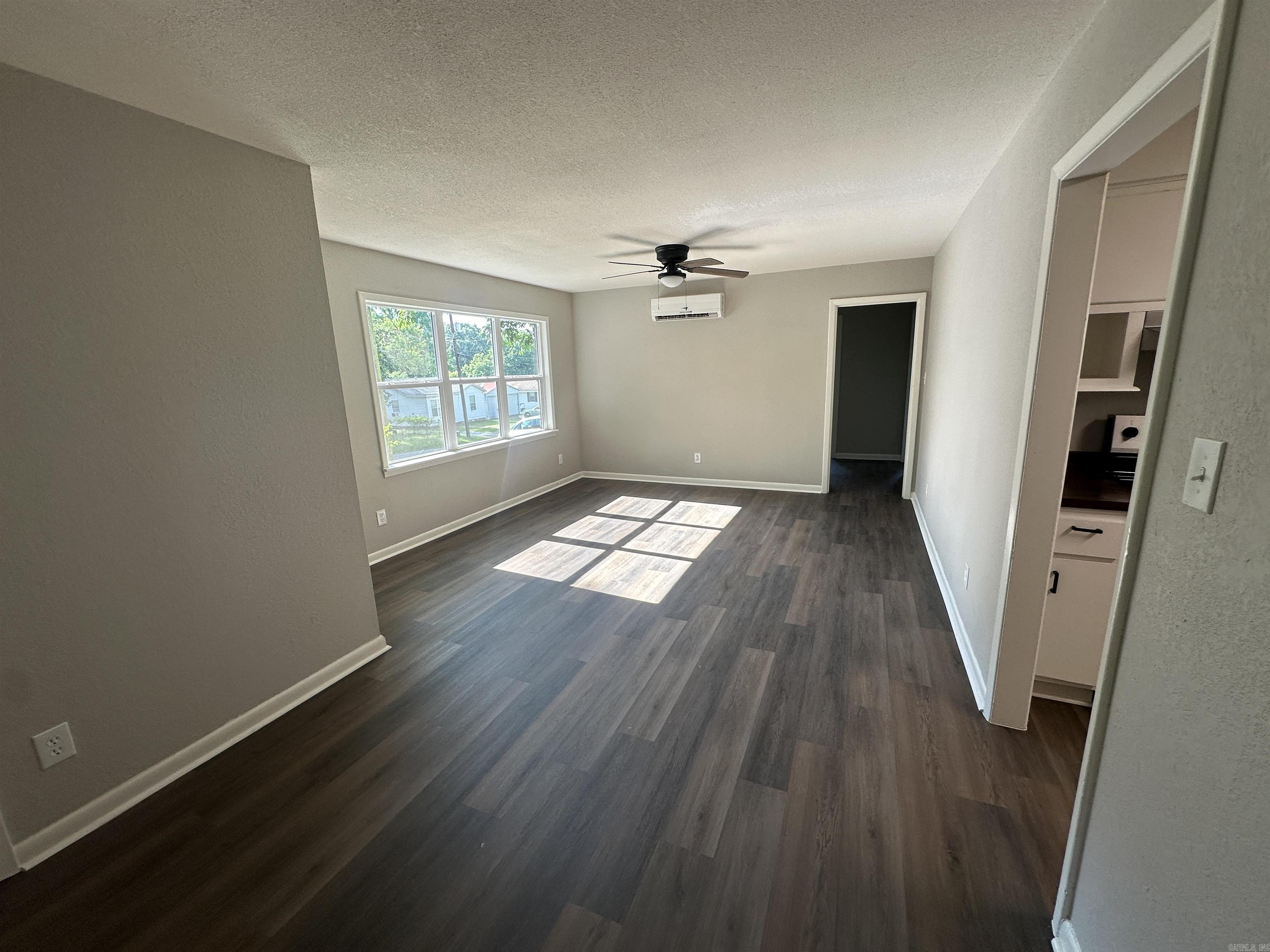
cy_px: 476
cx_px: 635
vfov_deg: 85.7
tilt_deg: -12.4
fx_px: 514
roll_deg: +2.2
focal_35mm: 14
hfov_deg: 102.1
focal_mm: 2.22
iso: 50
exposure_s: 1/99
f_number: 2.2
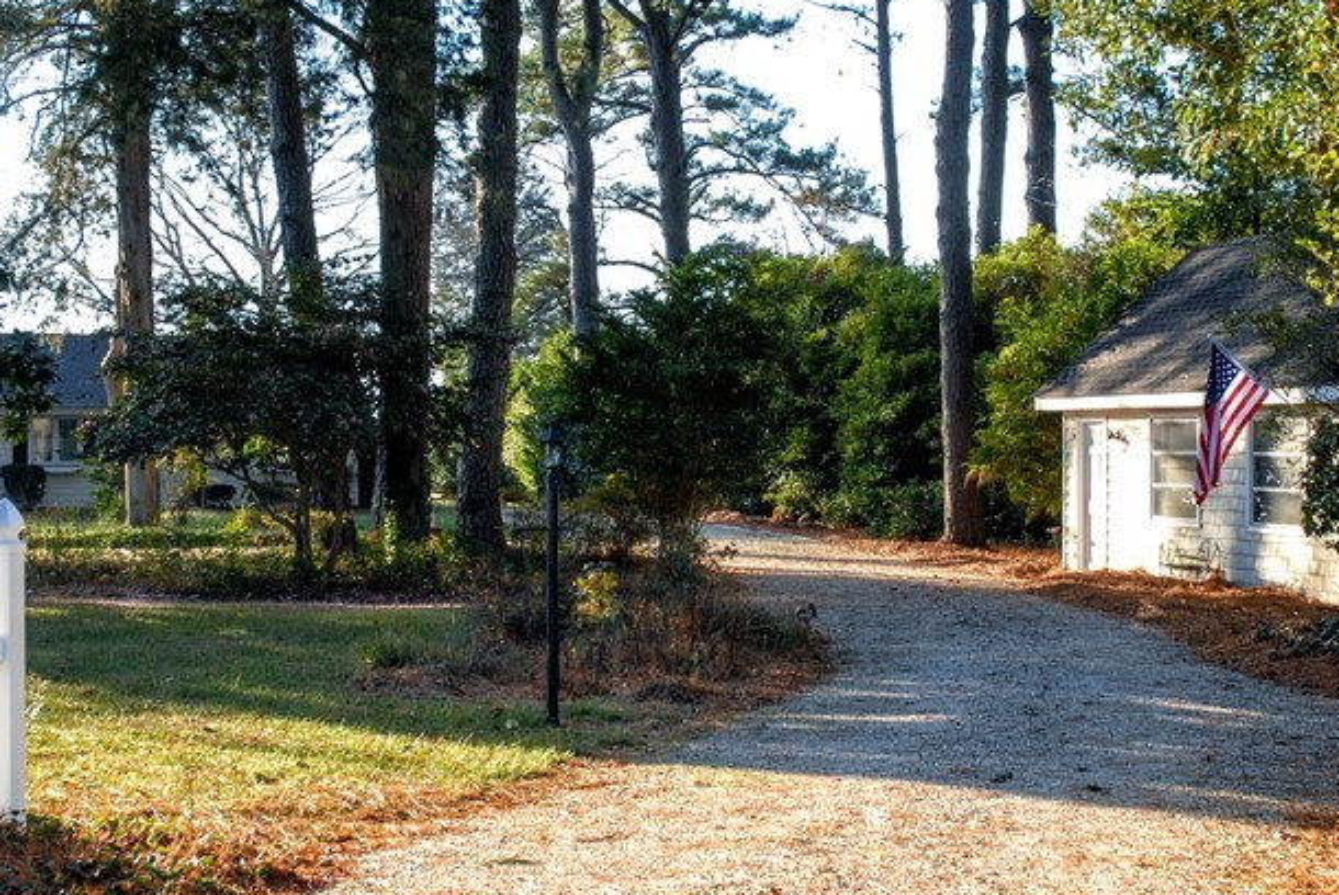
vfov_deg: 19.0
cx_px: 732
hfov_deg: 28.1
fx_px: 2676
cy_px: 395
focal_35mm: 72
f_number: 5.6
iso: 250
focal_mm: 27
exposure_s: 1/125
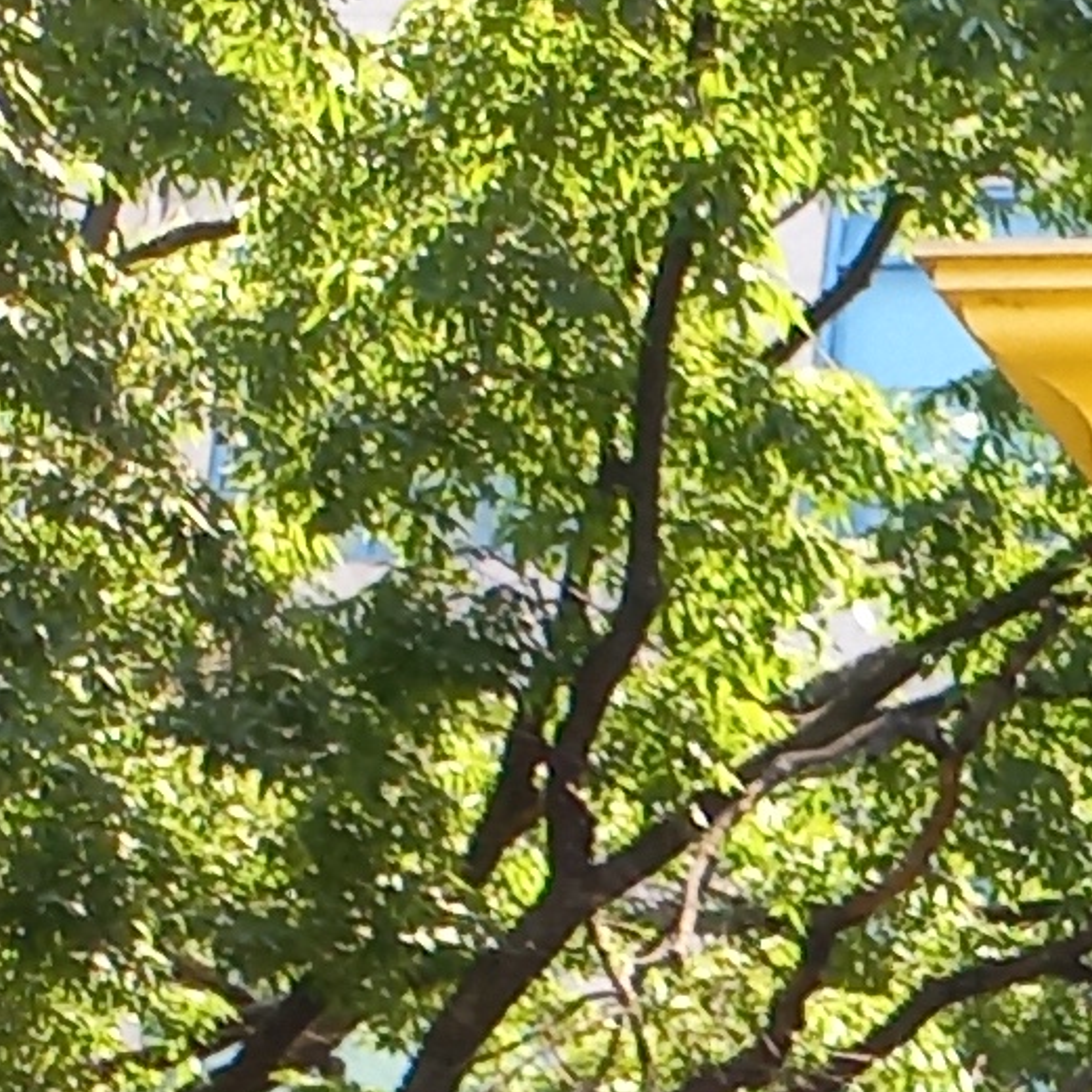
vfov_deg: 8.0
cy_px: 2897
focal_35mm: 196
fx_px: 6995
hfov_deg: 7.2
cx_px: 3932
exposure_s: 1/120
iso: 32
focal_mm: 4.6
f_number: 1.8
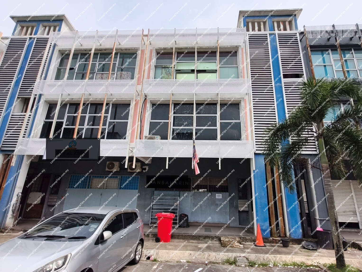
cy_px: 136
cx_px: 181
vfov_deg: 81.7
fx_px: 157
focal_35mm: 15
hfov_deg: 98.2
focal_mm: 1.67
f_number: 2.2
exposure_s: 1/1860
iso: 50
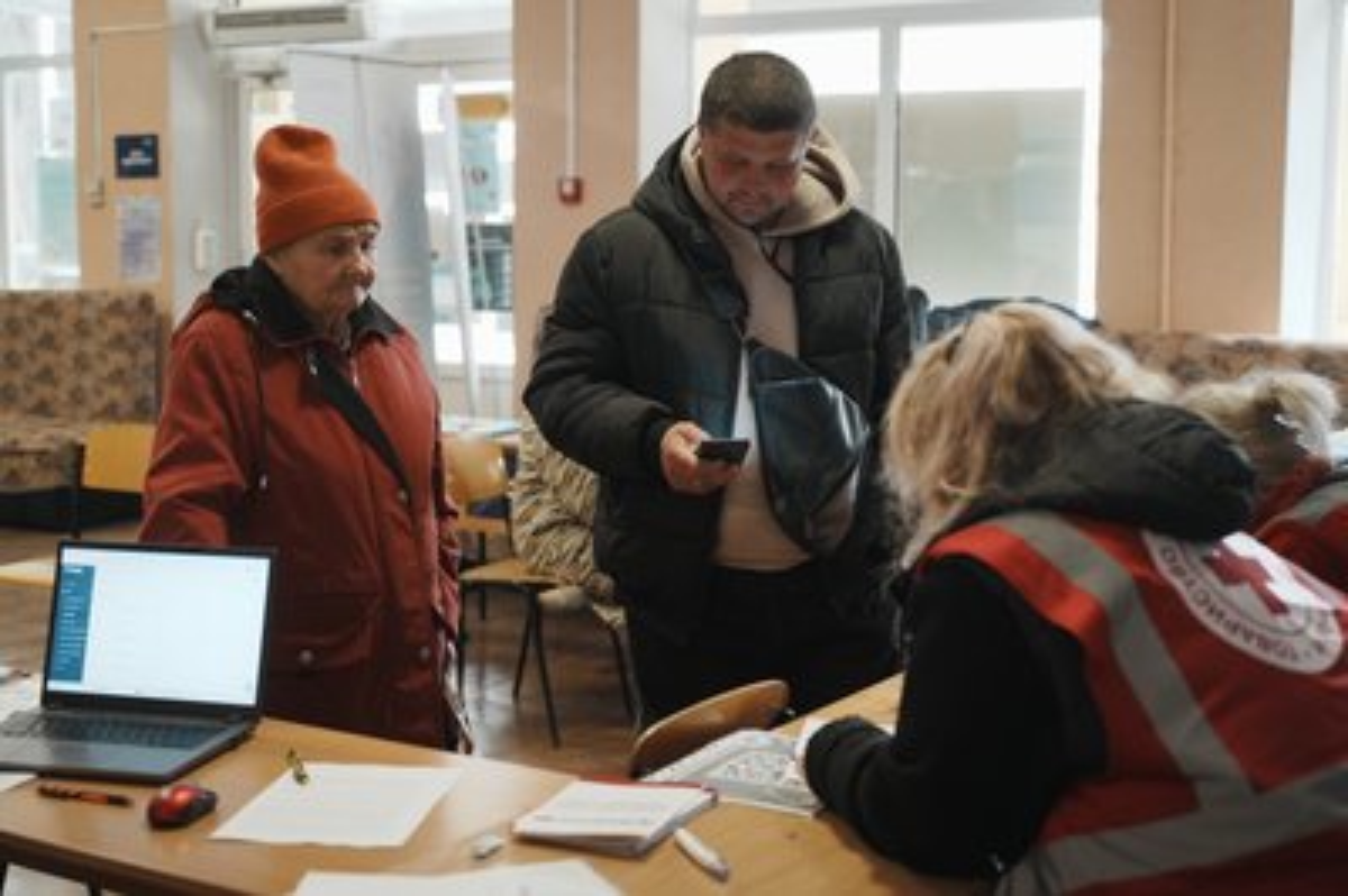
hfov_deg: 42.8
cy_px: 448
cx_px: 674
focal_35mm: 46
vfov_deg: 29.2
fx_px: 1721
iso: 1600
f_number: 3.2
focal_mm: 46
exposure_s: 1/100
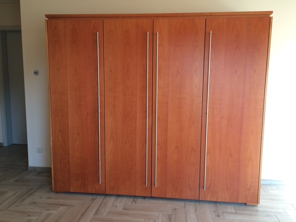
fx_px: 248
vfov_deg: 48.2
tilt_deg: -10.3
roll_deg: -0.1
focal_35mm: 29
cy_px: 111
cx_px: 148
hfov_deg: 61.7
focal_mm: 4.15
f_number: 2.2
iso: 32
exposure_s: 1/33
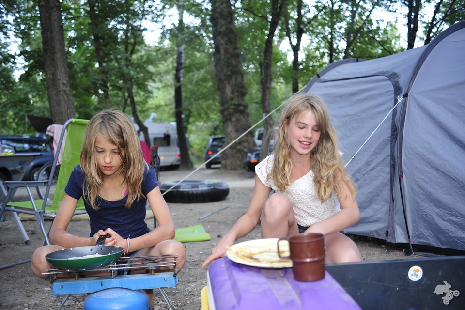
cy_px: 155
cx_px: 232
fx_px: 517
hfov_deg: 48.5
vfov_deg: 33.4
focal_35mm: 40
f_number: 3.5
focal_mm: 40
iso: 800
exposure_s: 1/80
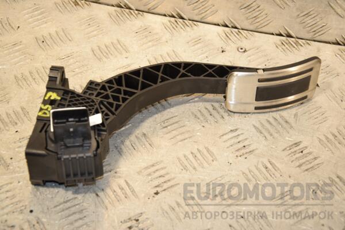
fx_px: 834
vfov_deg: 15.7
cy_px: 115
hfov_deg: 23.4
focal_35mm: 87
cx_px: 172
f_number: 7.1
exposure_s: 1/200
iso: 800
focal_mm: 58
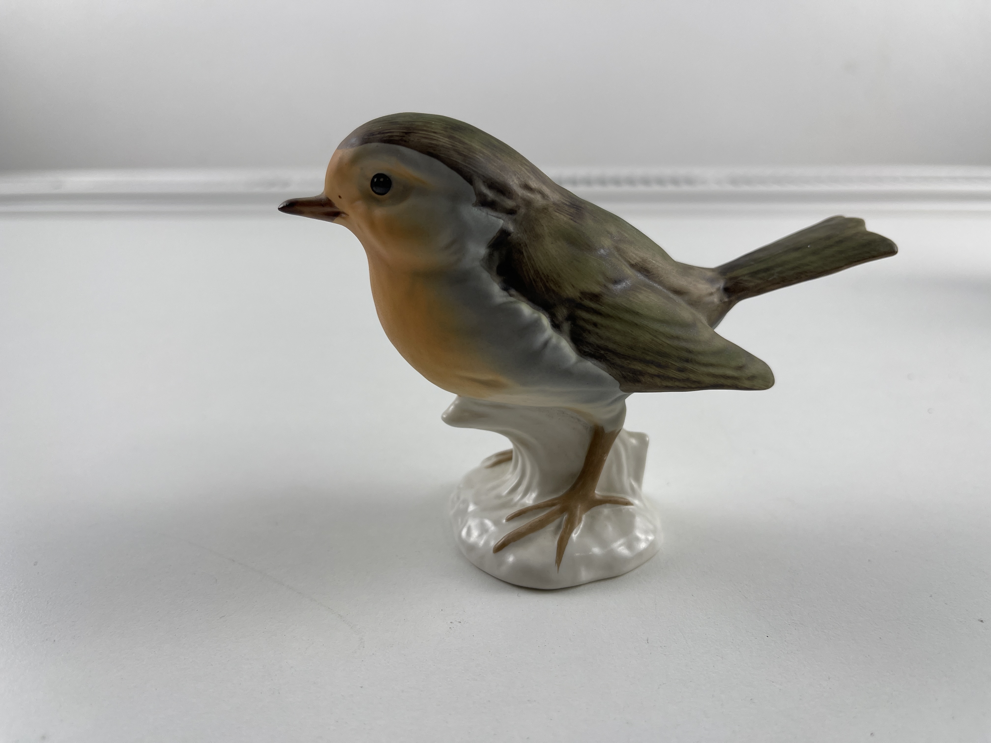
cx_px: 496
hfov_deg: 69.4
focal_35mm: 25
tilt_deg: -21.1
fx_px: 716
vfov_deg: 54.9
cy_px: 372
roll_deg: -0.5
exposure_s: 1/255
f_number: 1.6
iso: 32
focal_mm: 5.1
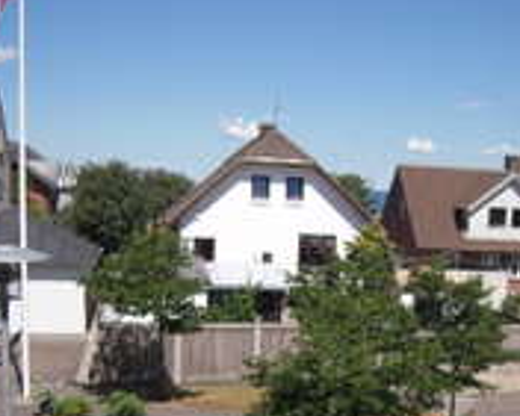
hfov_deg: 32.1
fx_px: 893
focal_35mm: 58
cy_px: 354
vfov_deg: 25.6
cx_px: 368
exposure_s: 1/640
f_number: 5.4
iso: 100
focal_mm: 5
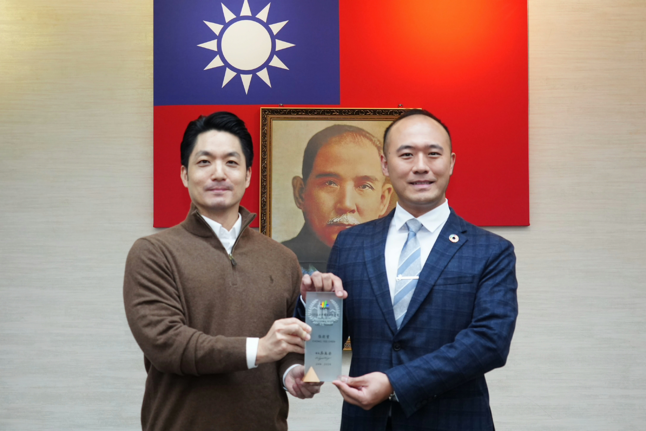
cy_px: 216
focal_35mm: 69
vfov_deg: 19.7
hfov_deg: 29.2
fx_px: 1238
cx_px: 323
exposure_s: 1/161
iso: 2000
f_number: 5
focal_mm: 69
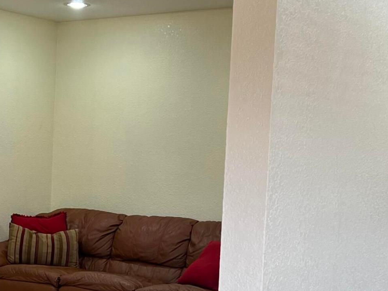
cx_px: 55
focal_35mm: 78
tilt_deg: -4.4
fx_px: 874
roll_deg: -2.5
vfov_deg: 18.8
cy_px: 195
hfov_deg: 24.5
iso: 100
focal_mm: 5.7
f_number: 1.5
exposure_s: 1/120
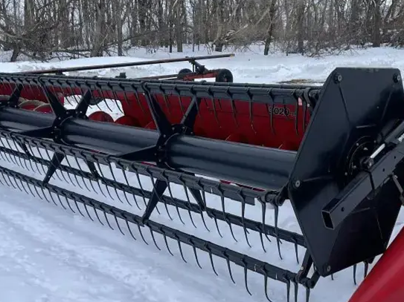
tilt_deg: -12.0
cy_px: 168
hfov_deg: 41.2
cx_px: 213
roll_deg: +0.7
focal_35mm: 46
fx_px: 537
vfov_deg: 31.5
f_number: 1.6
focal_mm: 5.1
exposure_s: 1/7407
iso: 32
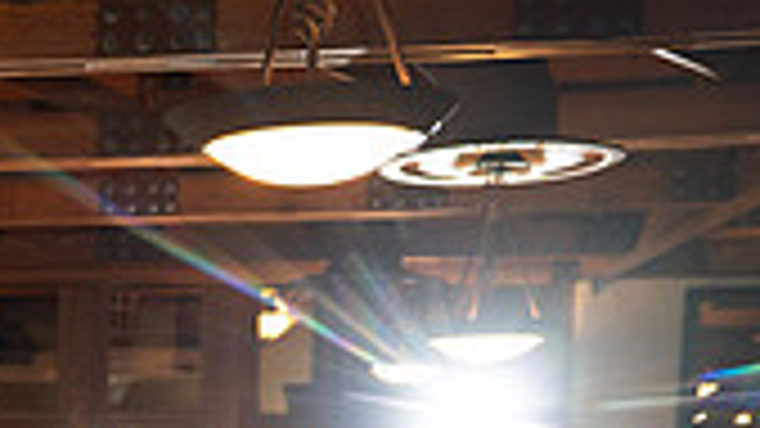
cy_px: 863
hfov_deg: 17.5
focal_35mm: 110
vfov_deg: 10.2
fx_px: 2216
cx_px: -378
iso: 1000
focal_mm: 30.6
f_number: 2.8
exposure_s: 1/125
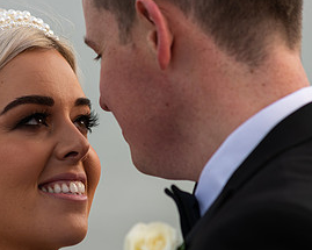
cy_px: 154
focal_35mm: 273
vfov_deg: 5.7
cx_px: 111
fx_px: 2520
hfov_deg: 7.1
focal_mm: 135
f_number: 3.5
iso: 80
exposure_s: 1/200
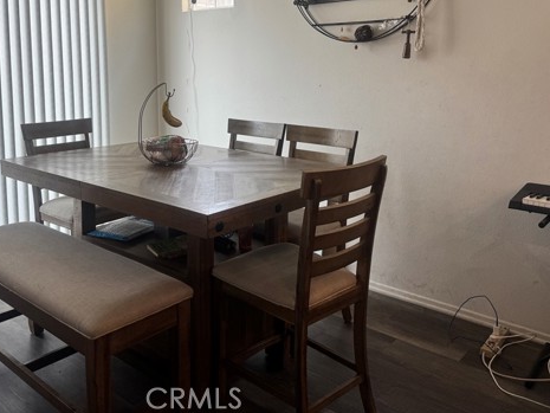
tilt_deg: -7.6
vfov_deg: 42.3
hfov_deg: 55.0
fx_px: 524
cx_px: 228
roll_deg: +0.2
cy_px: 131
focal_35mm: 33
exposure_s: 1/120
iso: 80
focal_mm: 6.76
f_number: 1.78
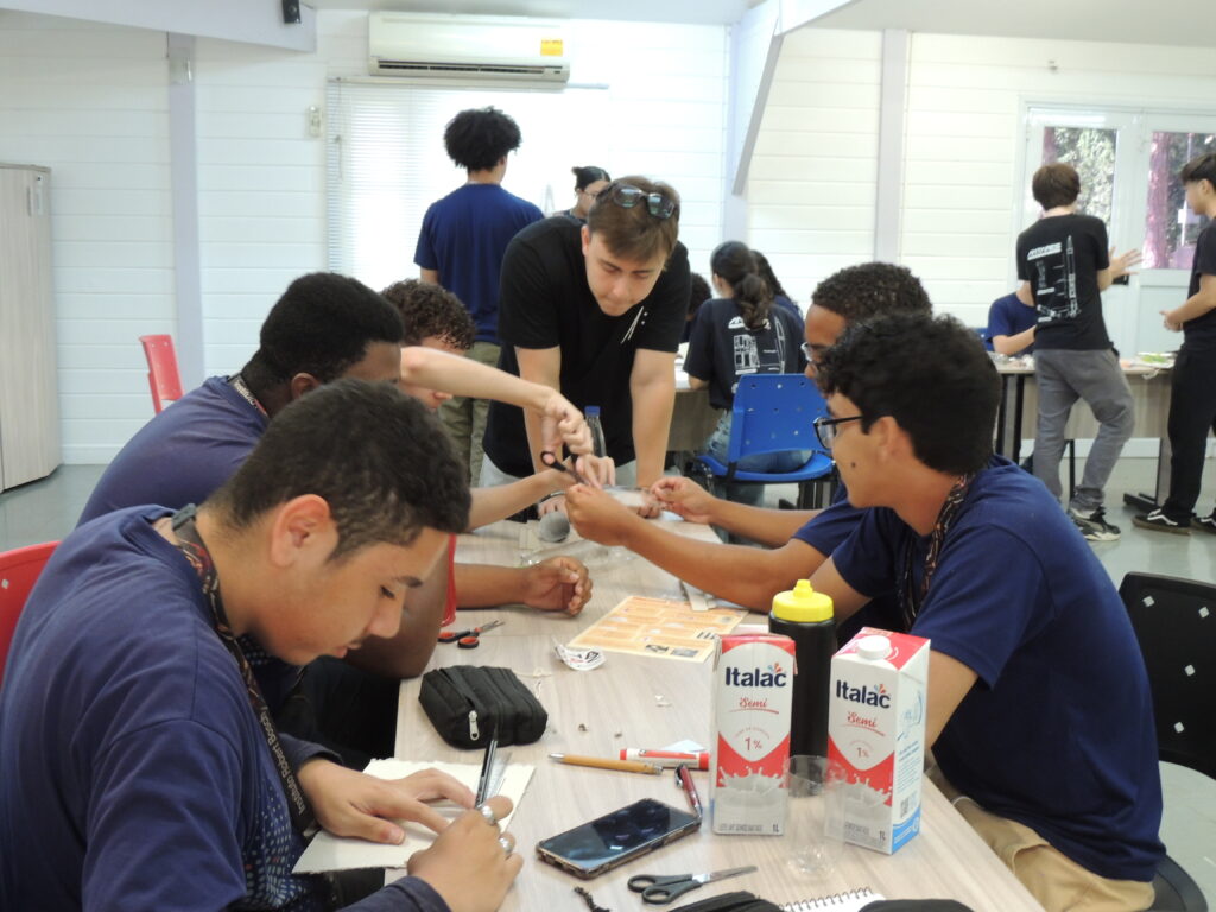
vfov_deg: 36.0
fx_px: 1405
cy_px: 456
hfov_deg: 46.8
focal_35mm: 40
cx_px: 608
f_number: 3.3
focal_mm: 7.1
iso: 400
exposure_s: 1/13
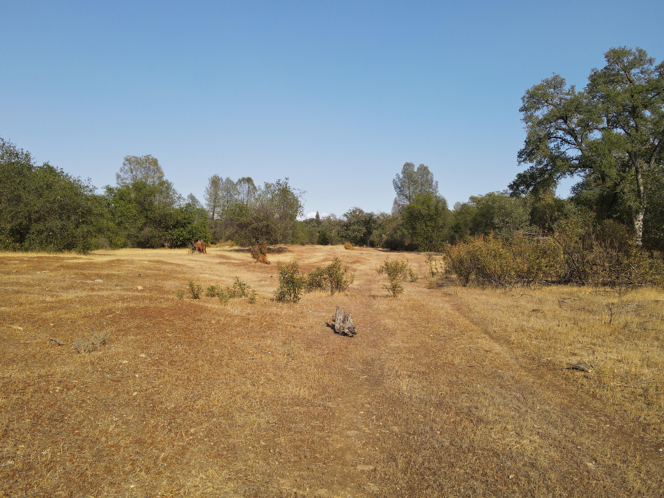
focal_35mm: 24
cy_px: 249
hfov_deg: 71.6
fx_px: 460
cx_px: 332
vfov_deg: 56.8
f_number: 2.8
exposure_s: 1/640
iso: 100
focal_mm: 4.5
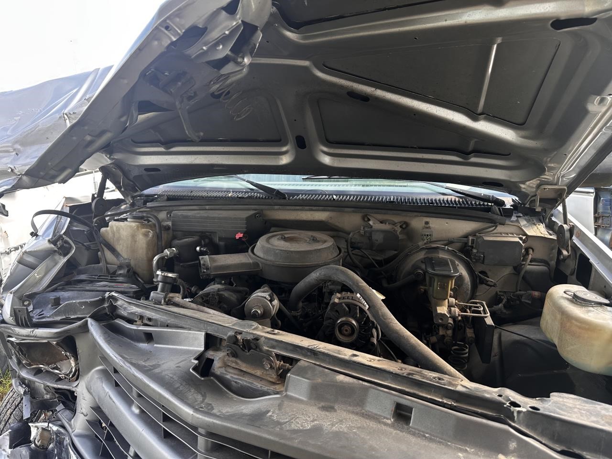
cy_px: 230
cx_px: 306
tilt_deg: -13.0
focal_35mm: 24
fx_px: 424
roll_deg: +0.7
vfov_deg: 56.8
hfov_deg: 71.6
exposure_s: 1/172
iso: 80
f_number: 1.78
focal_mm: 6.86
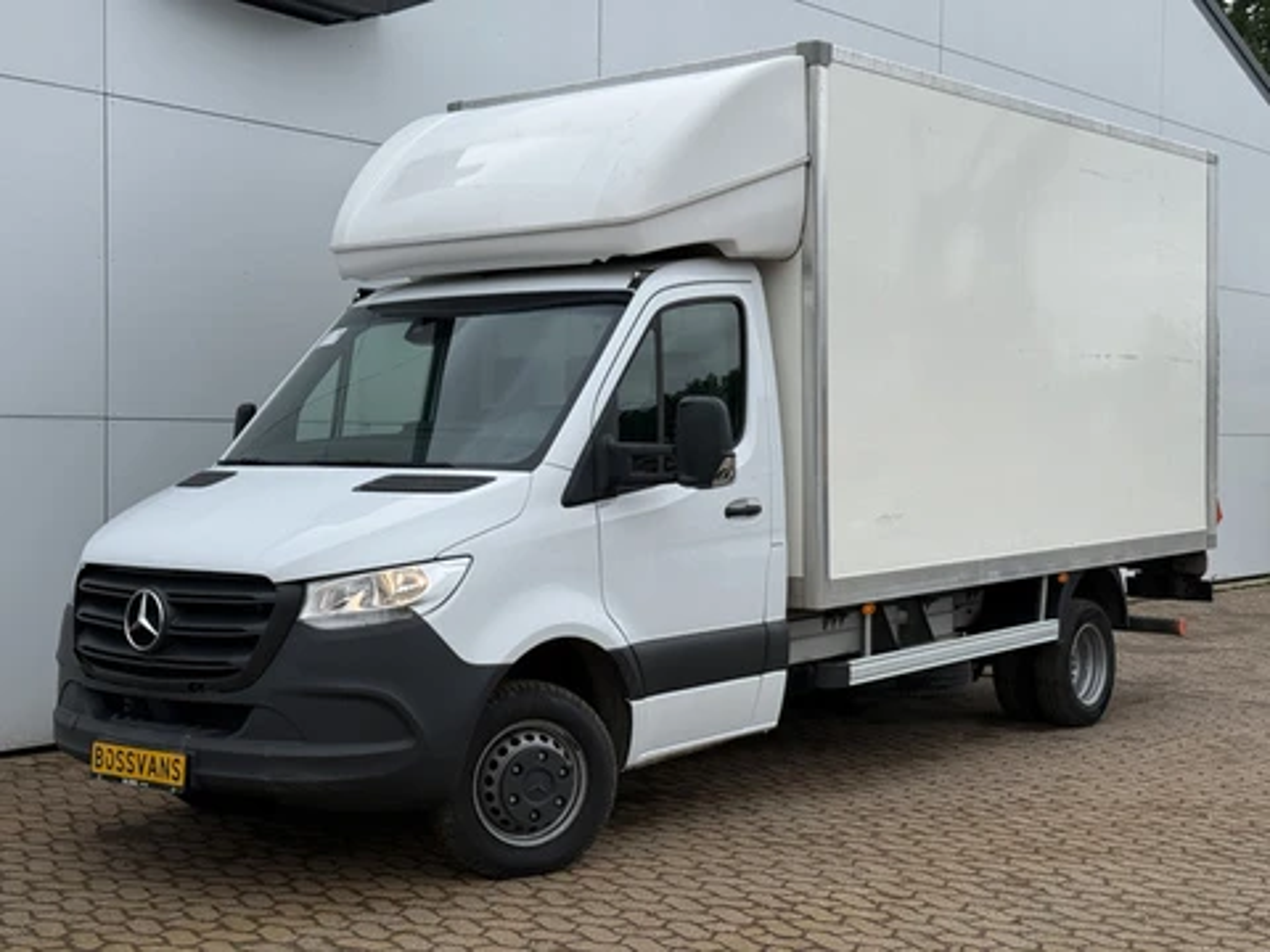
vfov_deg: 30.3
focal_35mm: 48
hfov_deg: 39.7
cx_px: 635
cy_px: 476
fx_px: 1761
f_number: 1.78
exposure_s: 1/2342
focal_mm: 6.76
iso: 64
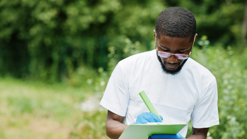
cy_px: 79
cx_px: 123
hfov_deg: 23.7
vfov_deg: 13.4
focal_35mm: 90
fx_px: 589
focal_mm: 85
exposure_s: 1/1250
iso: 200
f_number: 2.5
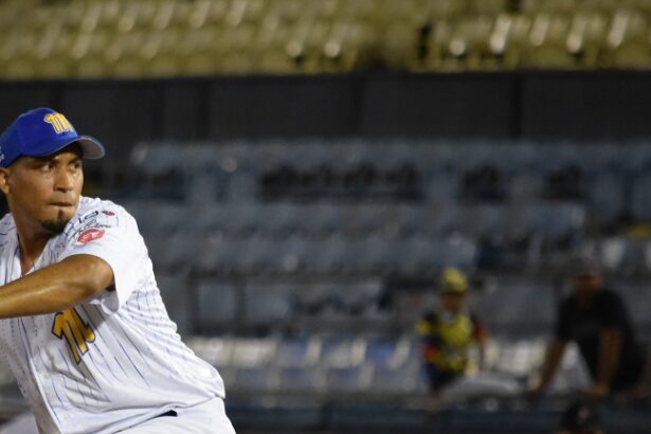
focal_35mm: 749
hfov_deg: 2.8
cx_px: 135
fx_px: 13543
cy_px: 266
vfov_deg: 1.8
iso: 3200
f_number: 5.6
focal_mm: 300
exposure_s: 1/400
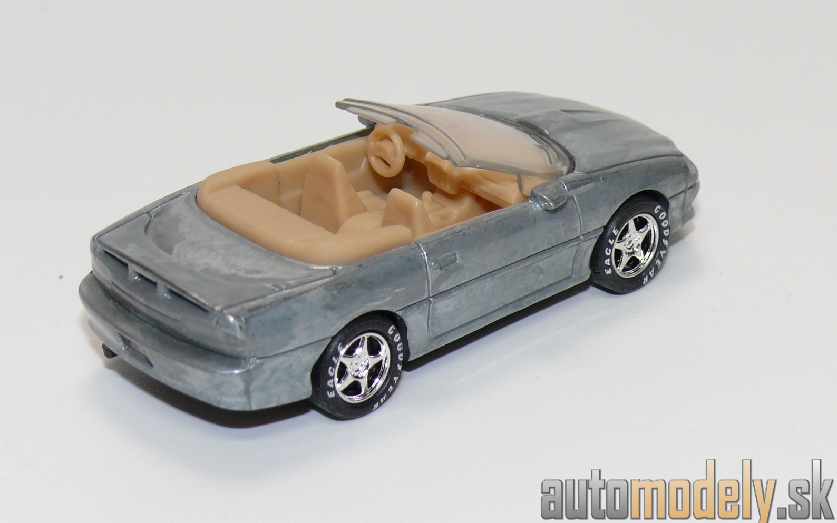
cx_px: 420
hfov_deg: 18.9
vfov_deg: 11.9
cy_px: 223
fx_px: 2510
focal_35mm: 110
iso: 100
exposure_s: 1/30
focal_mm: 13.6
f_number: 4
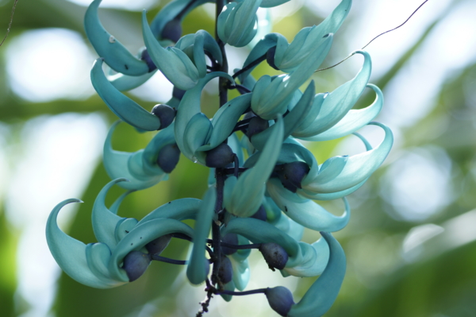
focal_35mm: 150
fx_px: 1982
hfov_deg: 13.7
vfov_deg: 9.1
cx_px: 238
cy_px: 158
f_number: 3.5
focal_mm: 100
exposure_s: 1/200
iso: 200
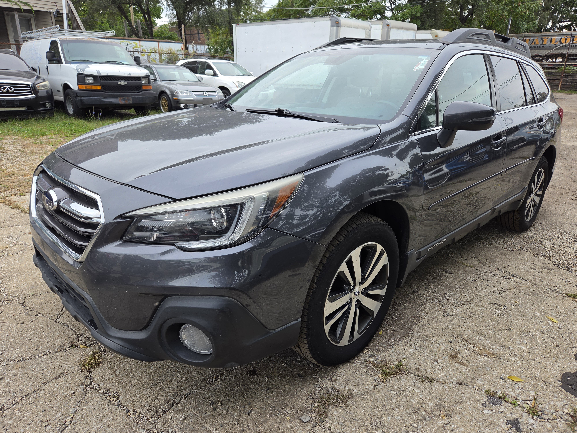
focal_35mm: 23
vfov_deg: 58.9
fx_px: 383
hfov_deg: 73.9
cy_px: 216
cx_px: 288
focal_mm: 5.4
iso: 32
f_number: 1.8
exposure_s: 1/180
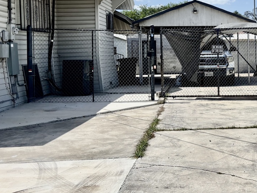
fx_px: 386
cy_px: 55
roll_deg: +2.1
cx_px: 236
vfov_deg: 27.7
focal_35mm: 52
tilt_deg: -3.0
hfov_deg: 34.6
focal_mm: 5.96
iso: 50
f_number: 1.6
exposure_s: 1/5618
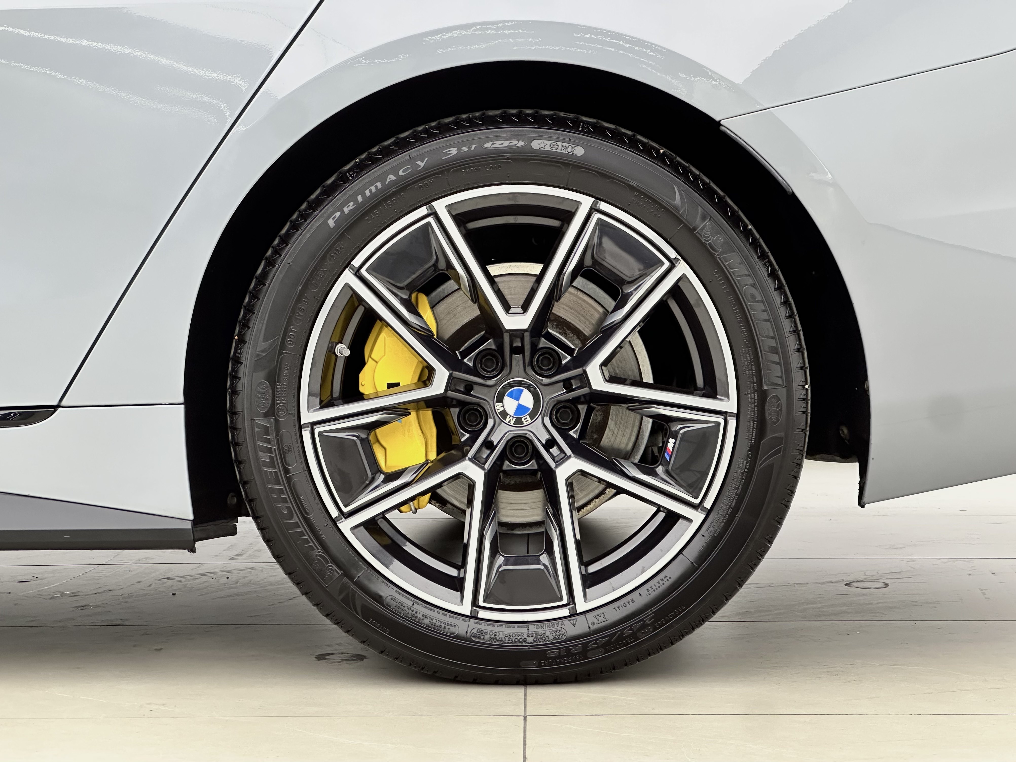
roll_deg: +0.5
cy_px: 381
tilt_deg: -2.5
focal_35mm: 77
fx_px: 2260
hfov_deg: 25.3
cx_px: 508
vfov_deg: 19.1
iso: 125
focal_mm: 9
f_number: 2.8
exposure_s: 1/100
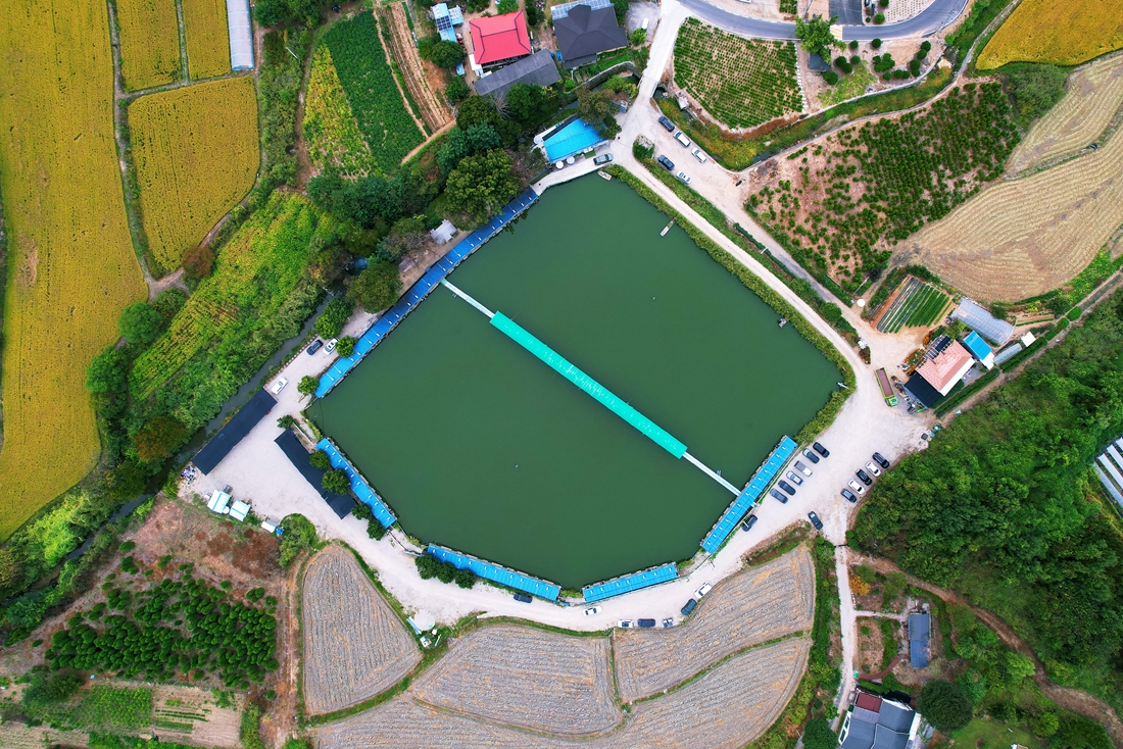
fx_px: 718
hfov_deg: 76.0
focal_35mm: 23
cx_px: 584
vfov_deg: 55.1
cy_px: 369
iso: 100
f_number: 2.8
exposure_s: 1/350
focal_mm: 8.38
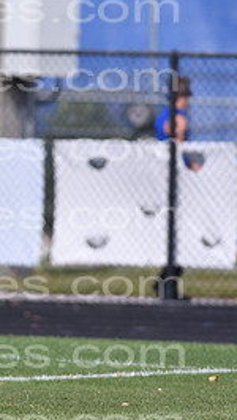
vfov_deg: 2.1
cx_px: -174
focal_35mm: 1027
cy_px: 184
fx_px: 11452
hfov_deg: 1.2
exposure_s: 1/6400
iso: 400
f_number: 4
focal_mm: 300
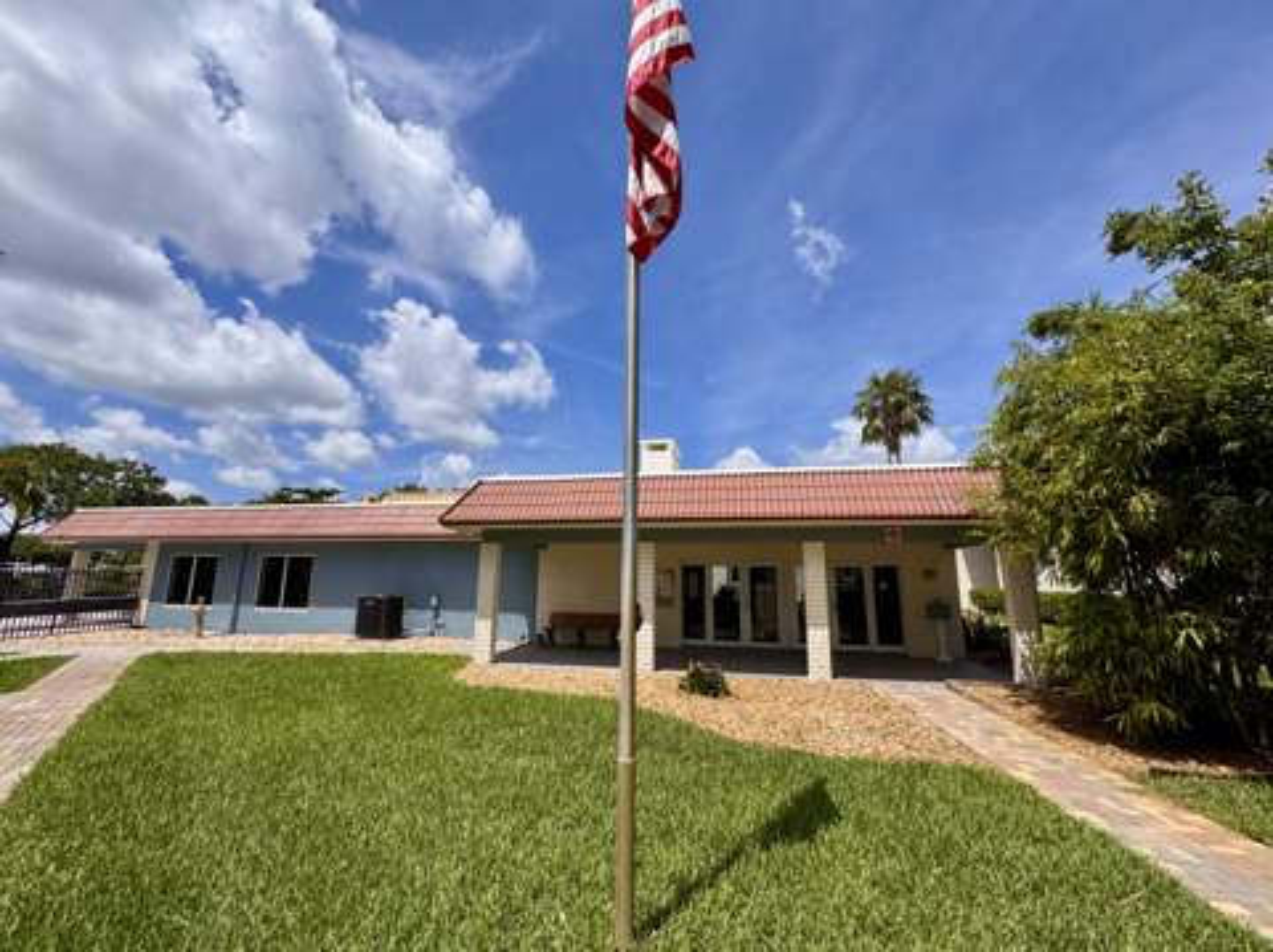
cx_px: 636
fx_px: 514
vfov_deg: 85.6
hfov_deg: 102.1
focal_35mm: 14
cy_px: 476
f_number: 2.2
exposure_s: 1/3390
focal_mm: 2.22
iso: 50
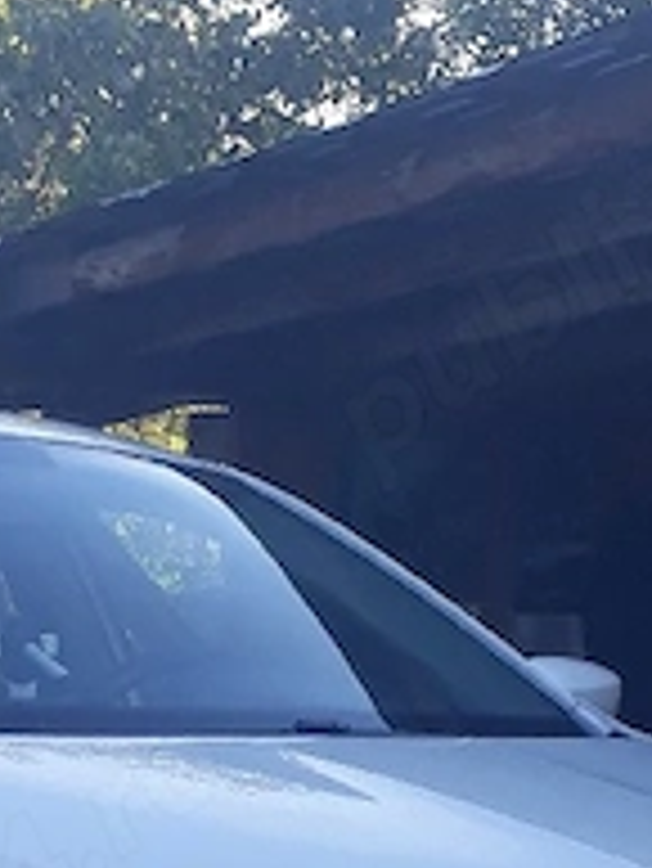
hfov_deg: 13.2
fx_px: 2810
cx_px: 108
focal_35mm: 112
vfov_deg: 16.8
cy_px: 1052
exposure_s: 1/159
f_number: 1.9
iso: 40
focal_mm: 3.6
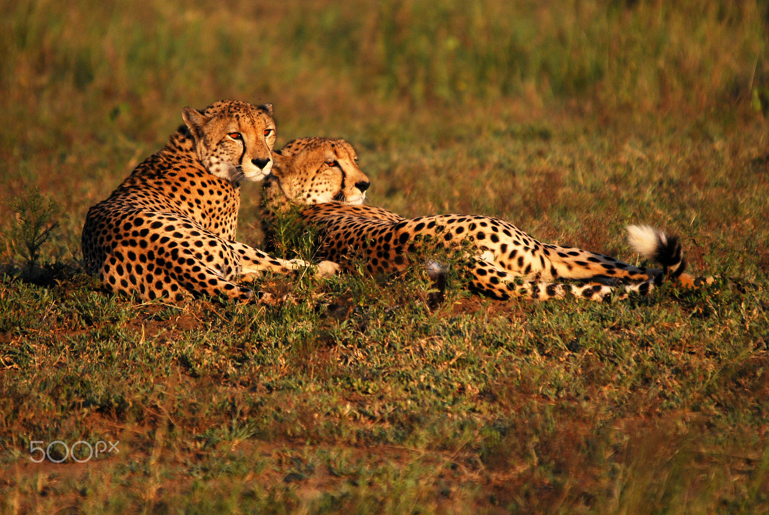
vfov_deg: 2.3
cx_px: 384
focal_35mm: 600
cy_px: 258
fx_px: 12832
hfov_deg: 3.4
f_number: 5.6
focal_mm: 400
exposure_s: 1/1600
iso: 400
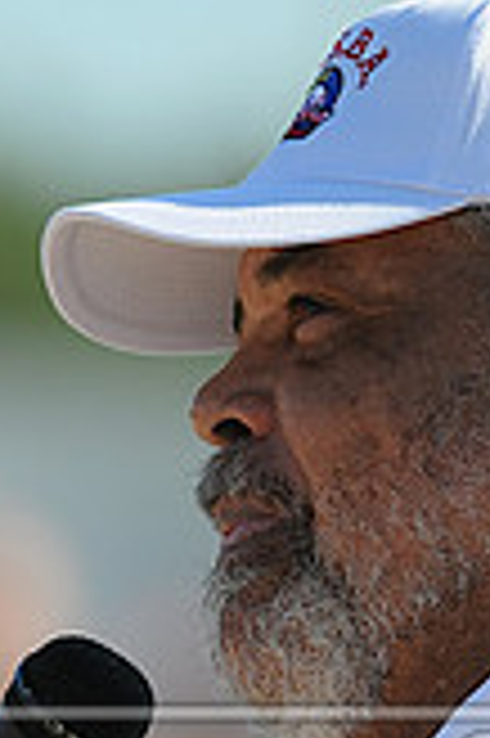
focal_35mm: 1237
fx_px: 25307
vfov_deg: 1.7
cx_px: 200
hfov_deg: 1.1
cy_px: 868
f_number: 4
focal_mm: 300
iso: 200
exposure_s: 1/1250
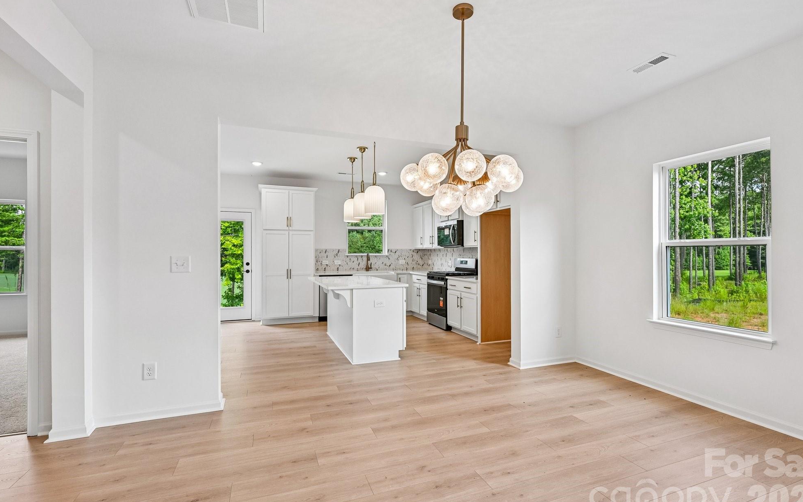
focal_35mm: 17
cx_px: 417
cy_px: 250
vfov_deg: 68.0
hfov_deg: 94.3
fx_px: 372
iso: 100
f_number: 8
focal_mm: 16
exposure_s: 1/20
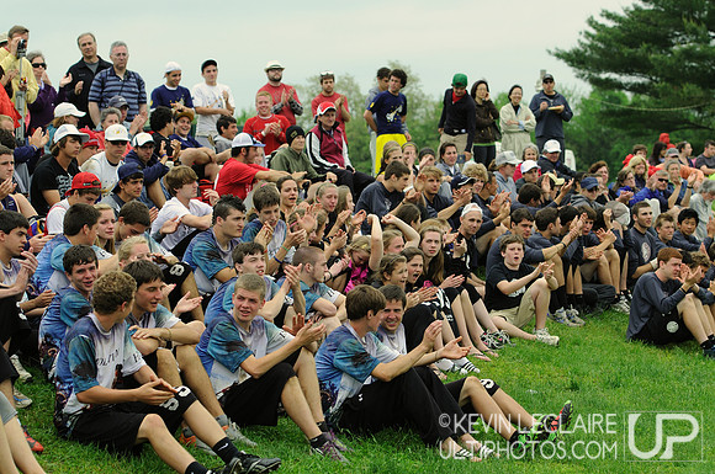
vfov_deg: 13.0
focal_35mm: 105
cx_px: 358
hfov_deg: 19.5
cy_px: 237
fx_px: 2082
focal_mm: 70
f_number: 3.5
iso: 250
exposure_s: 1/1250
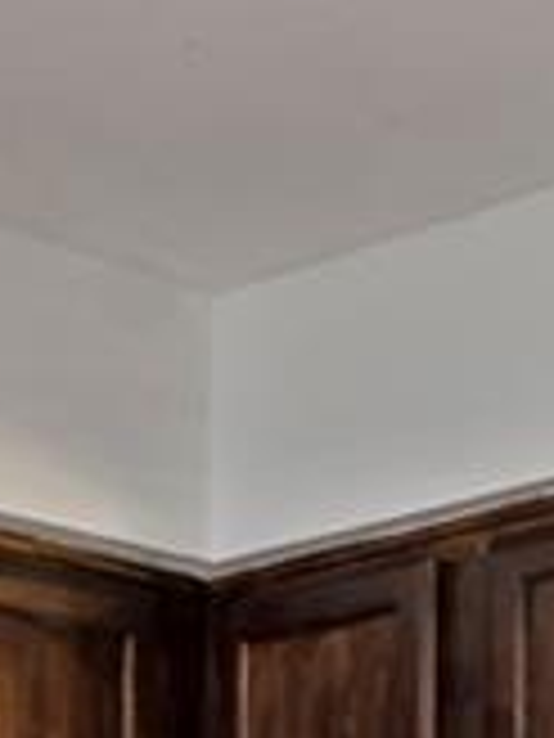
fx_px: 3301
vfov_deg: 11.4
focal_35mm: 155
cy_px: 1530
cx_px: 212
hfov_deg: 9.6
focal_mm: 11
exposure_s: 1/4
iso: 200
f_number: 9
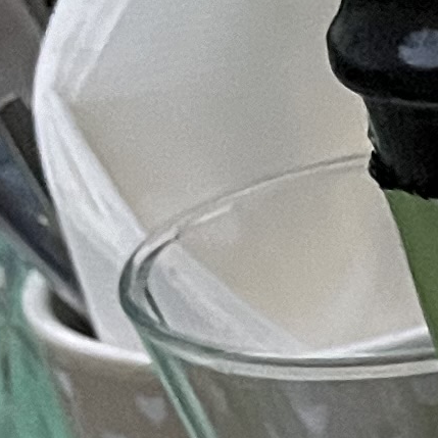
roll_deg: +2.1
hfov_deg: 6.6
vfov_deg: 7.3
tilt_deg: -39.5
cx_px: 1671
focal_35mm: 216
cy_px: 1249
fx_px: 3092
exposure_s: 1/30
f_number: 1.6
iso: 640
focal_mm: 5.1
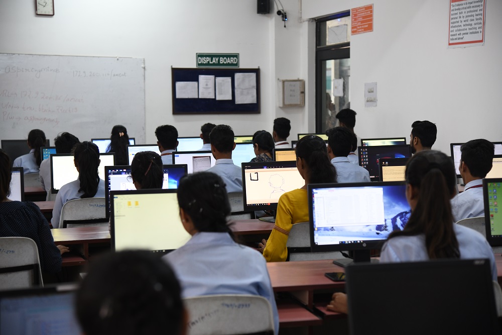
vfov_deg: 18.2
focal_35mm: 75
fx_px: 1045
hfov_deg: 27.0
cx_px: 251
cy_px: 168
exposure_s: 1/50
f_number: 4.5
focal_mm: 75
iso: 1250
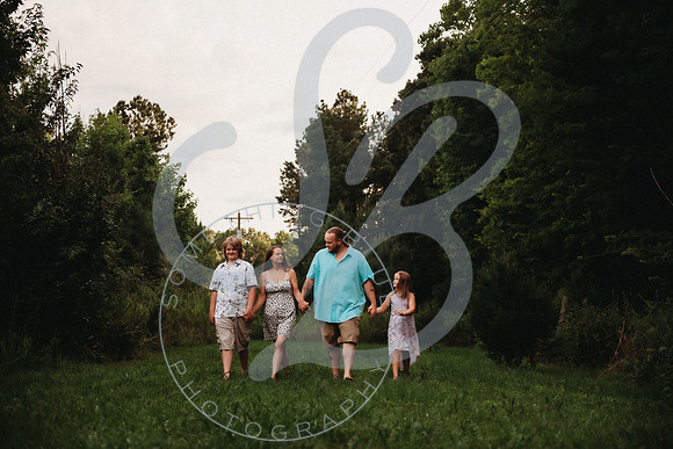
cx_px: 336
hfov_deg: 28.8
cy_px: 224
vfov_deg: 19.5
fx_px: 1309
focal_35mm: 70
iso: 160
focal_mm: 70
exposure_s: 1/640
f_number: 2.8
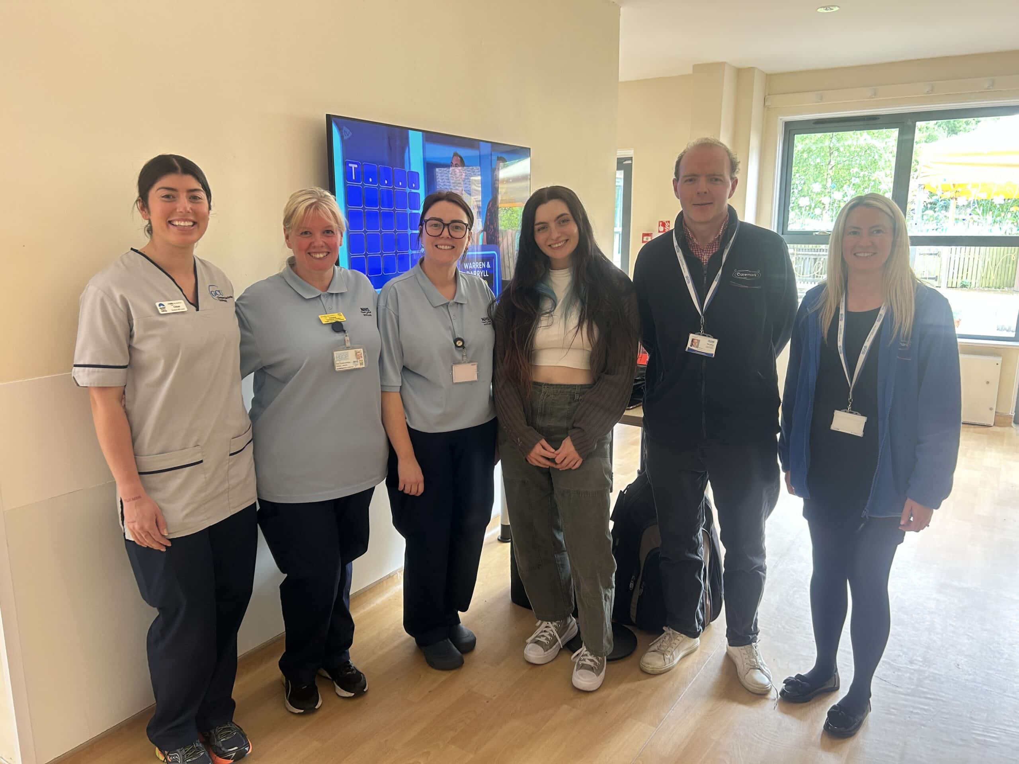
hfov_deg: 67.3
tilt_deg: -10.8
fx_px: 765
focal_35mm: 26
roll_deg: +1.1
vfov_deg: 53.1
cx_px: 510
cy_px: 382
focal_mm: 5.7
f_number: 1.5
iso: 100
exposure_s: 1/50
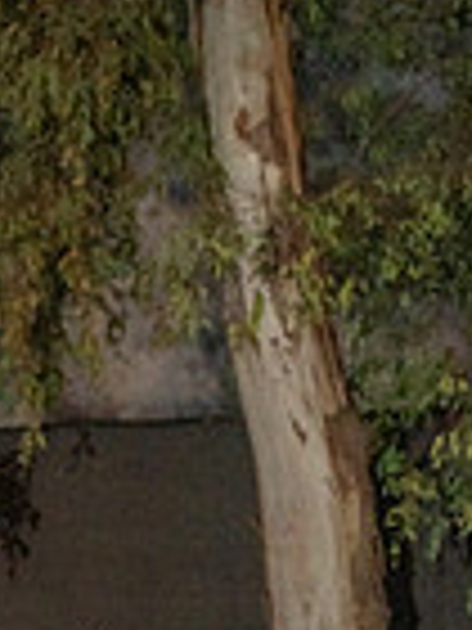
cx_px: -184
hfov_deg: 5.9
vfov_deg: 7.9
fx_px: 4509
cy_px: 837
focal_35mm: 248
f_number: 4
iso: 2500
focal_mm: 80
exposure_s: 1/200
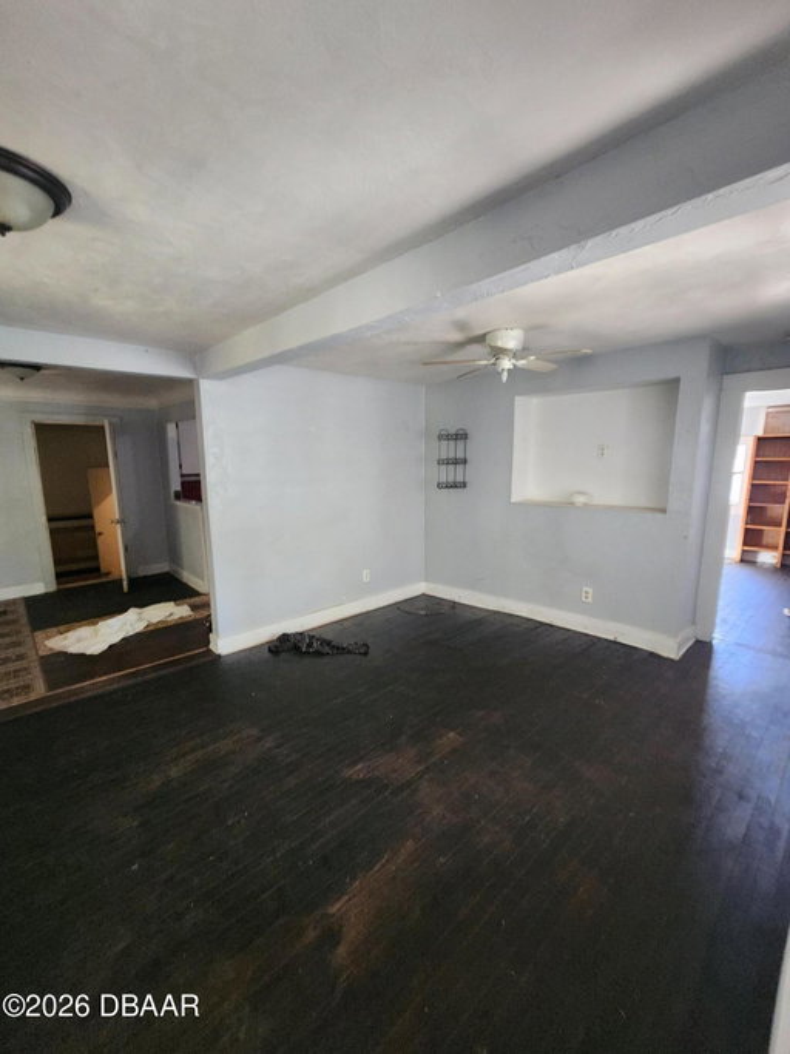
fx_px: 396
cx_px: 395
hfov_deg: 89.9
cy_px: 527
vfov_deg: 106.2
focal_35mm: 13
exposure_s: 1/30
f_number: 2.2
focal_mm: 2.2
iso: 400
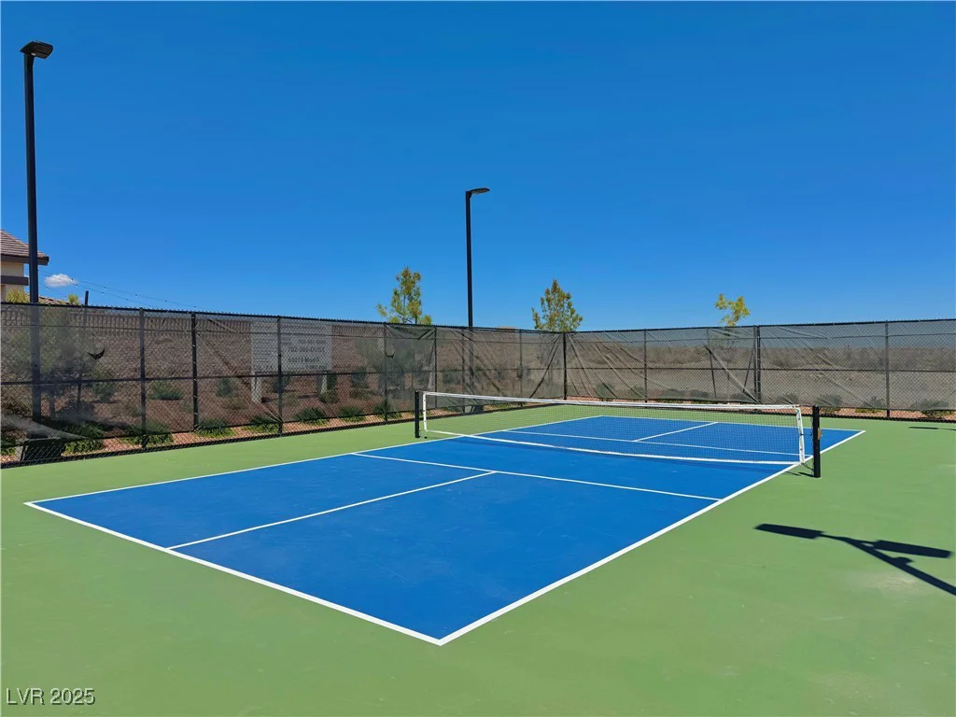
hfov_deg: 71.6
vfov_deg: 56.8
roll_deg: +0.6
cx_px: 478
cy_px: 358
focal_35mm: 24
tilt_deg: -0.4
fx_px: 663
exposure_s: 1/6410
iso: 80
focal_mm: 6.76
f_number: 1.78
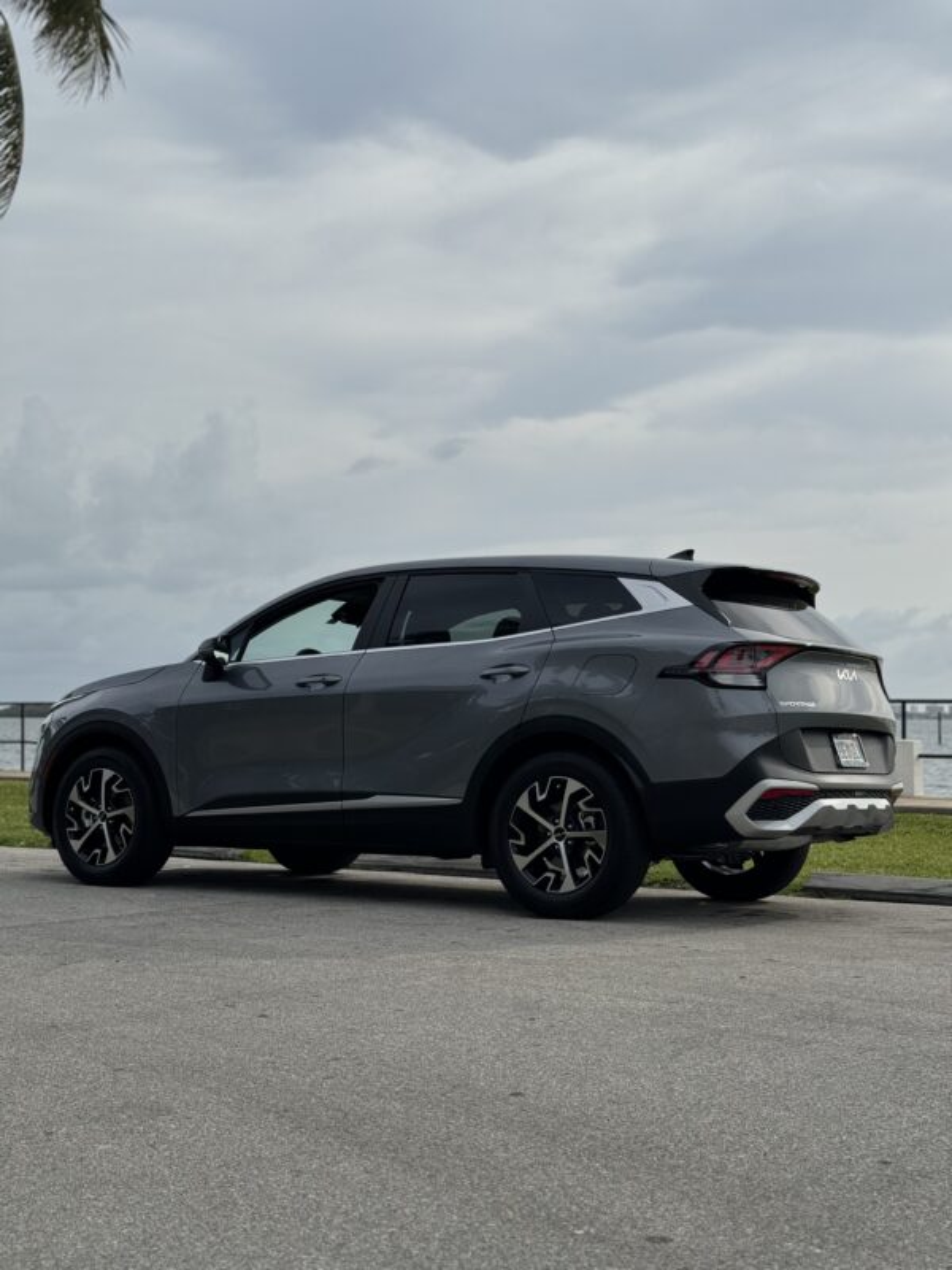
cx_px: 476
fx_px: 1760
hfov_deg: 30.3
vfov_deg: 39.7
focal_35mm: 48
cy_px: 635
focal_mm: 6.86
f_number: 1.78
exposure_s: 1/5848
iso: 64
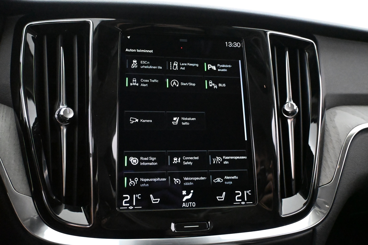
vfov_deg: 44.6
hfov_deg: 63.2
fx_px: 299
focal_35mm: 29
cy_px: 122
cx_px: 184
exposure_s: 1/60
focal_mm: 19.5
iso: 12800
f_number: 3.8
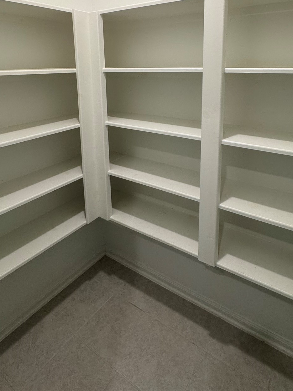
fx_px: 260
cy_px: 115
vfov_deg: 70.6
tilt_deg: -10.7
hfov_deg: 58.7
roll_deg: +1.0
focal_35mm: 23
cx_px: 163
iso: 200
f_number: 2.2
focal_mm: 2.22
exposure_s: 1/120
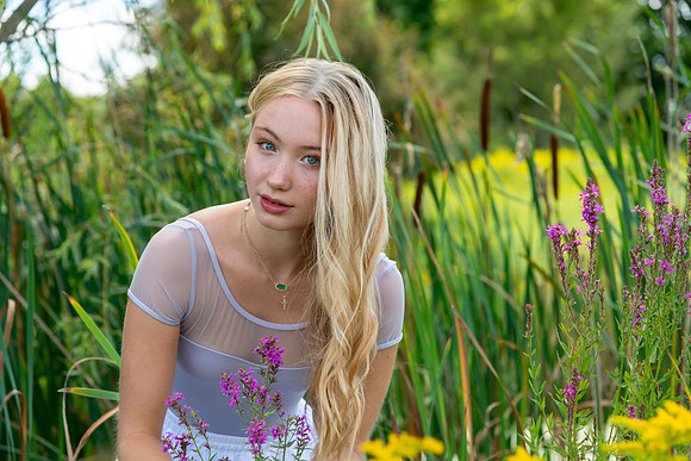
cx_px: 346
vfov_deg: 12.5
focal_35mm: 110
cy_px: 230
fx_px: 2112
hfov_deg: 18.6
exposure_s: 1/320
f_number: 6.3
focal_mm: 110
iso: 160
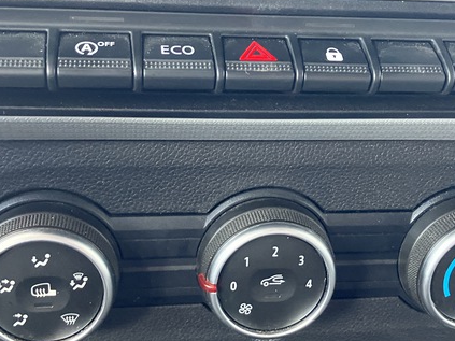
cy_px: 186
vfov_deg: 27.5
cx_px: 236
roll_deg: -4.8
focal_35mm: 53
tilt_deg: -30.2
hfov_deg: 36.2
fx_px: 696
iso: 400
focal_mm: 3.99
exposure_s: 1/40
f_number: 1.8
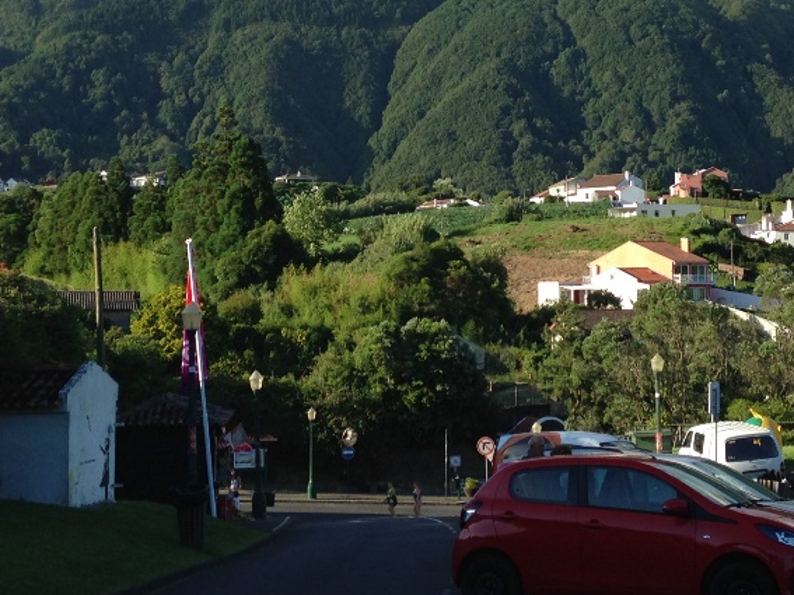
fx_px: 1743
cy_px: 198
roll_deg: +0.7
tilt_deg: +2.8
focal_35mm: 76
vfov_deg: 19.3
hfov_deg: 25.6
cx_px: 494
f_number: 2.4
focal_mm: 4.12
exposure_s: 1/775
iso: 50
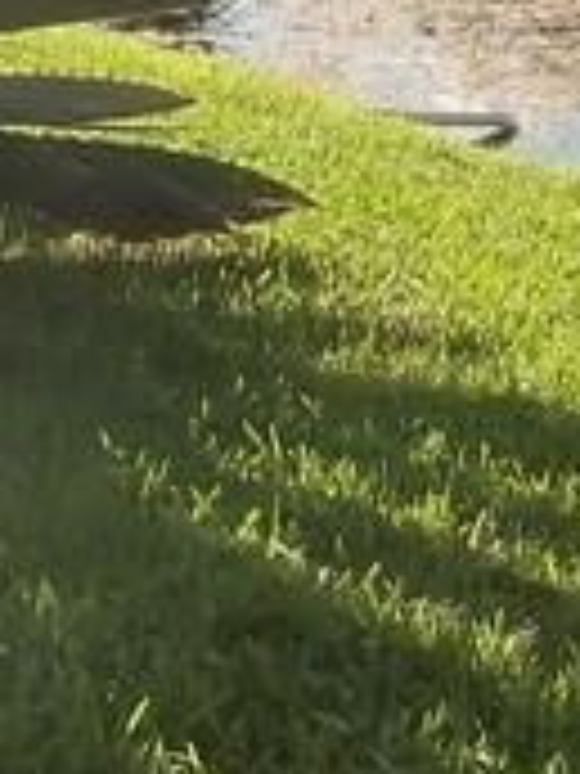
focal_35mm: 143
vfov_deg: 13.5
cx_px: -324
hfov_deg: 10.0
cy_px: -122
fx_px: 3195
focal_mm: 4.3
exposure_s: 1/400
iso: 64
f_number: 3.2
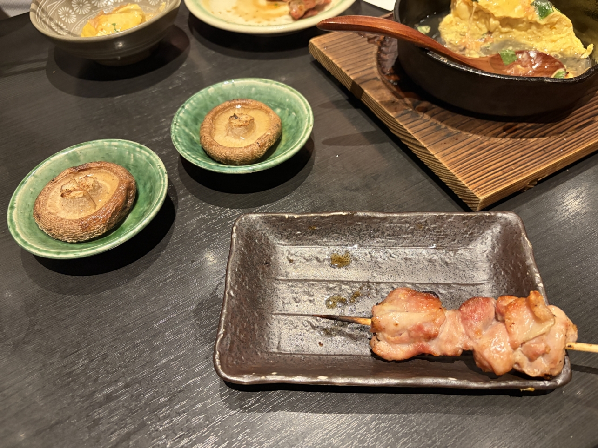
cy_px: 224
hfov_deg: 67.3
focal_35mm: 26
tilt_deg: -52.5
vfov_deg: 53.1
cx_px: 299
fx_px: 449
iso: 400
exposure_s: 1/50
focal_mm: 5.96
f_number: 1.6
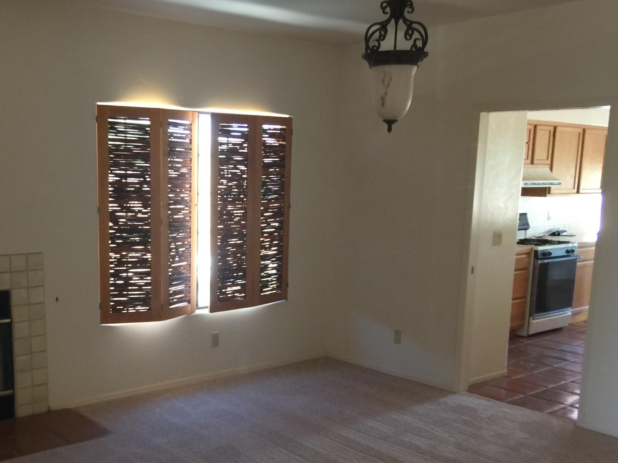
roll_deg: -0.1
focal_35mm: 43
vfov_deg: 33.4
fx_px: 768
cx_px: 230
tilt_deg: -5.5
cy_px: 298
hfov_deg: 43.5
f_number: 2.2
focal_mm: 4.15
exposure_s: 1/15
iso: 80
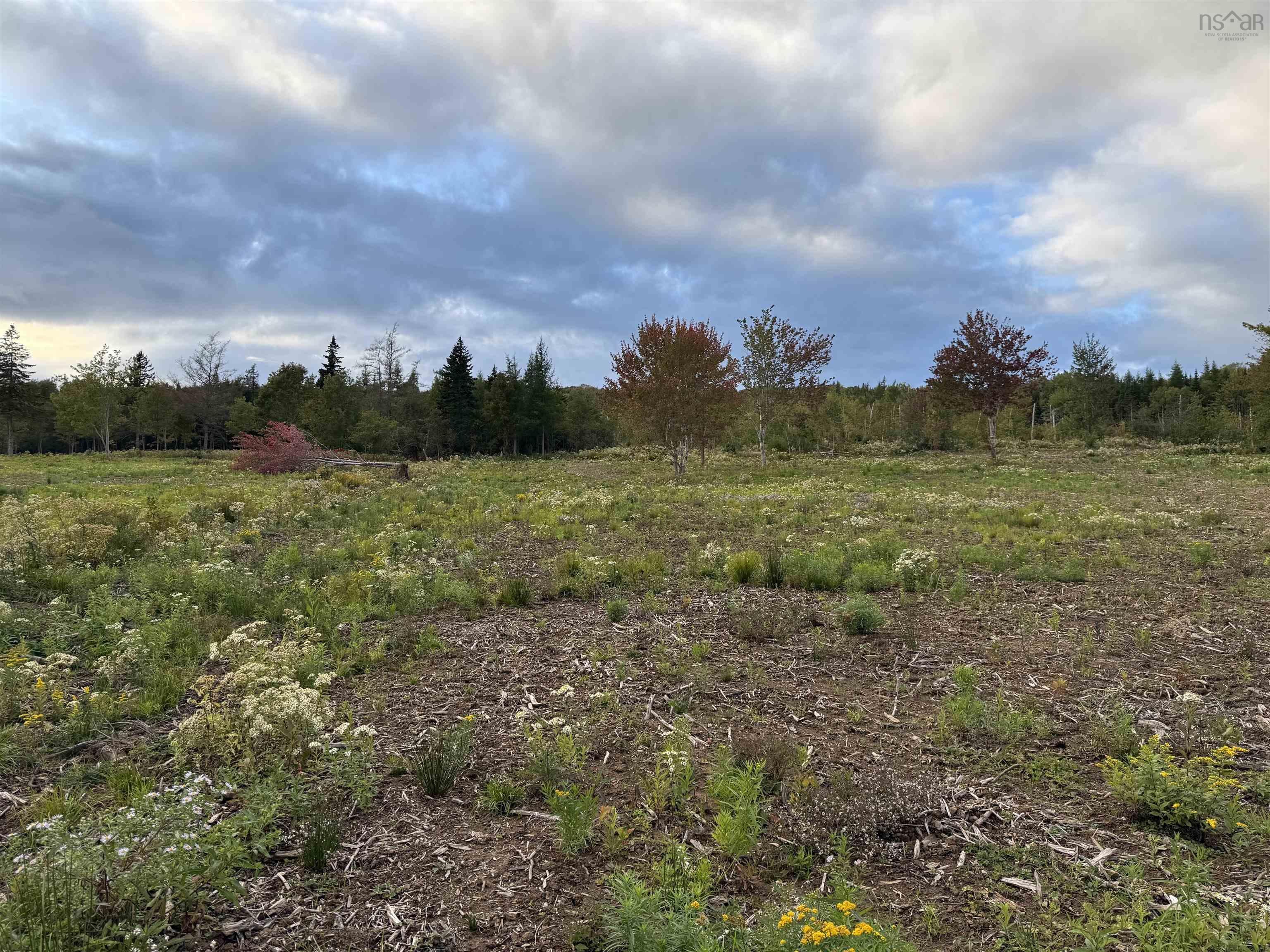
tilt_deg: +2.9
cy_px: 476
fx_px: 881
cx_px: 635
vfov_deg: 56.8
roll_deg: -0.1
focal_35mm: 24
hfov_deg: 71.6
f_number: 1.78
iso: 80
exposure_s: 1/979
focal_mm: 6.76
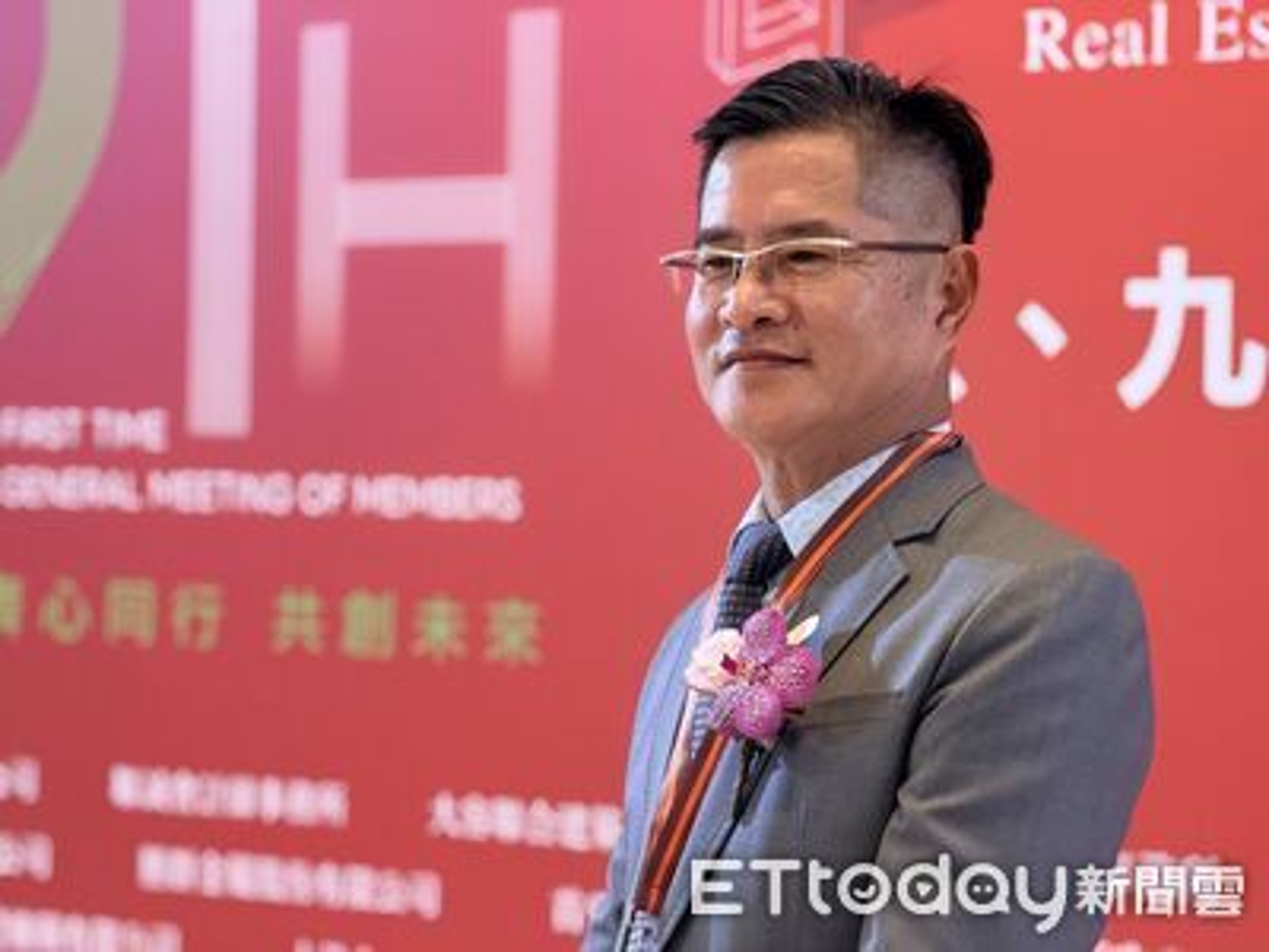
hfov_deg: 19.6
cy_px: 476
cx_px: 634
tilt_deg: -0.9
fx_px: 3666
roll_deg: -0.6
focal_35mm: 100
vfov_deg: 14.8
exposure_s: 1/60
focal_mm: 16.89
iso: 400
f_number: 2.8
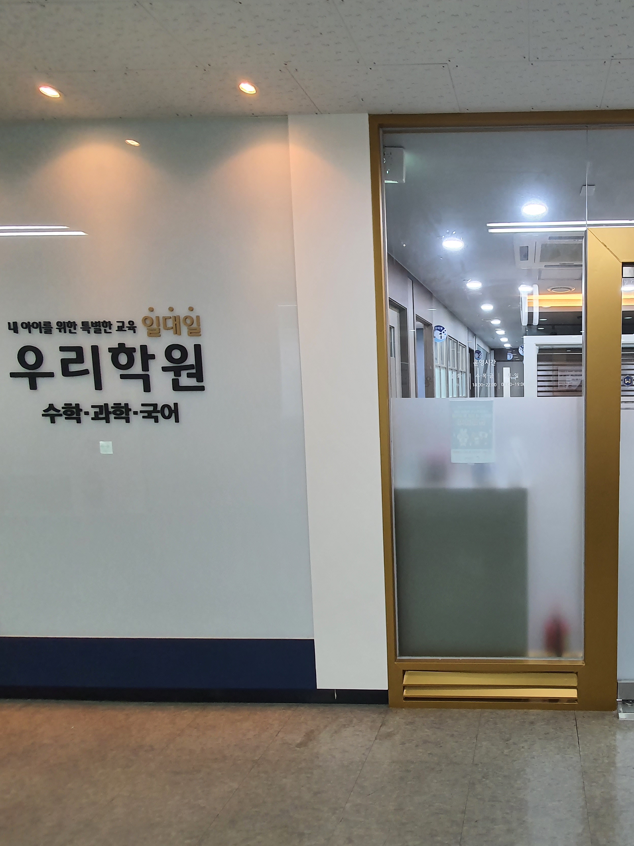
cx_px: 520
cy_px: 436
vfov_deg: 87.7
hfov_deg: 64.3
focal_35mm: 18
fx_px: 440
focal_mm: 1.8
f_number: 2.2
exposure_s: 1/60
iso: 250
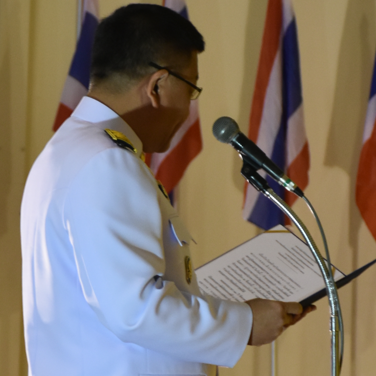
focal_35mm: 367
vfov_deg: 4.8
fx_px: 4510
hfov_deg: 4.8
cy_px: 358
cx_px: 155
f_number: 5.3
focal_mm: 80
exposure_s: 1/60
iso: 900
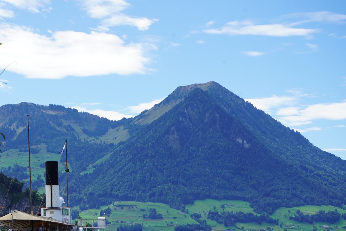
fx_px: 961
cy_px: 152
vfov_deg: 13.7
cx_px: 110
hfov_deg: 20.3
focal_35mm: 100
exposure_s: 1/125
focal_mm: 68
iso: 100
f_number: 10
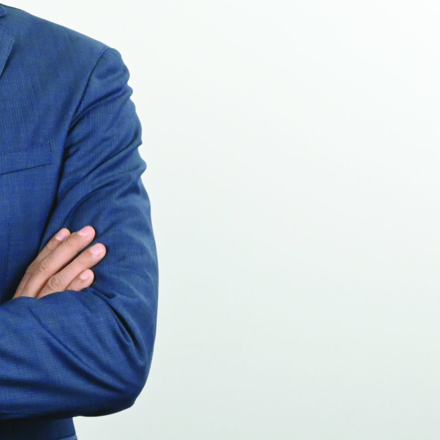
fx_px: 2258
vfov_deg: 11.1
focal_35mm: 157
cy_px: 58
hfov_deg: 10.9
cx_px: -143
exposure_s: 1/125
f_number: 6
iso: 3200
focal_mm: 44
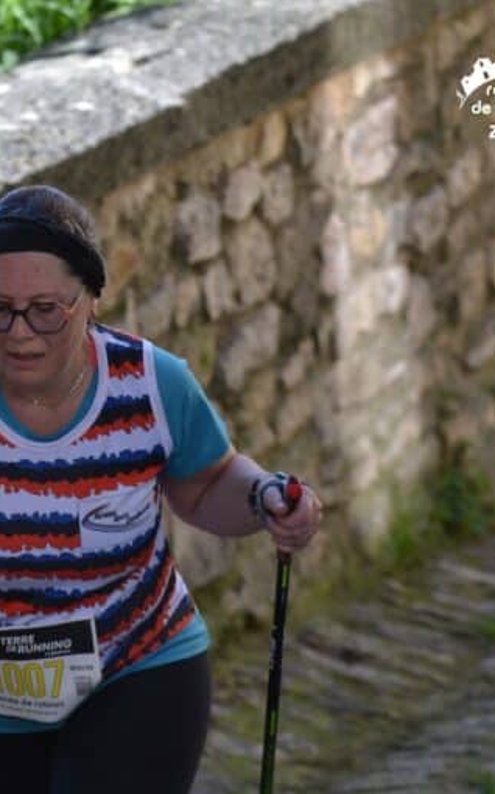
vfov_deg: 3.8
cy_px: 397
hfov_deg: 2.4
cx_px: -5
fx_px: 11957
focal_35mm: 553
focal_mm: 240
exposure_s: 1/500
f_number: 5.3
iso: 400
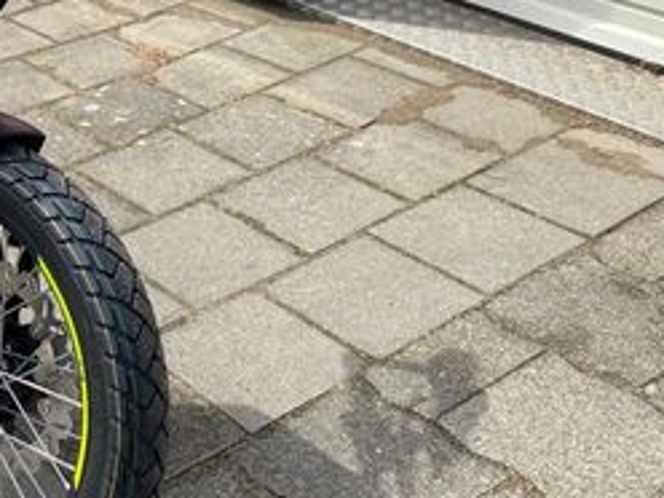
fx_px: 1285
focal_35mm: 67
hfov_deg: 27.0
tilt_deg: -21.5
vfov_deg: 21.4
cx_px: -32
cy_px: 46
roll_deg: +0.6
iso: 32
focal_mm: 4.25
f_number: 1.8
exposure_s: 1/1082
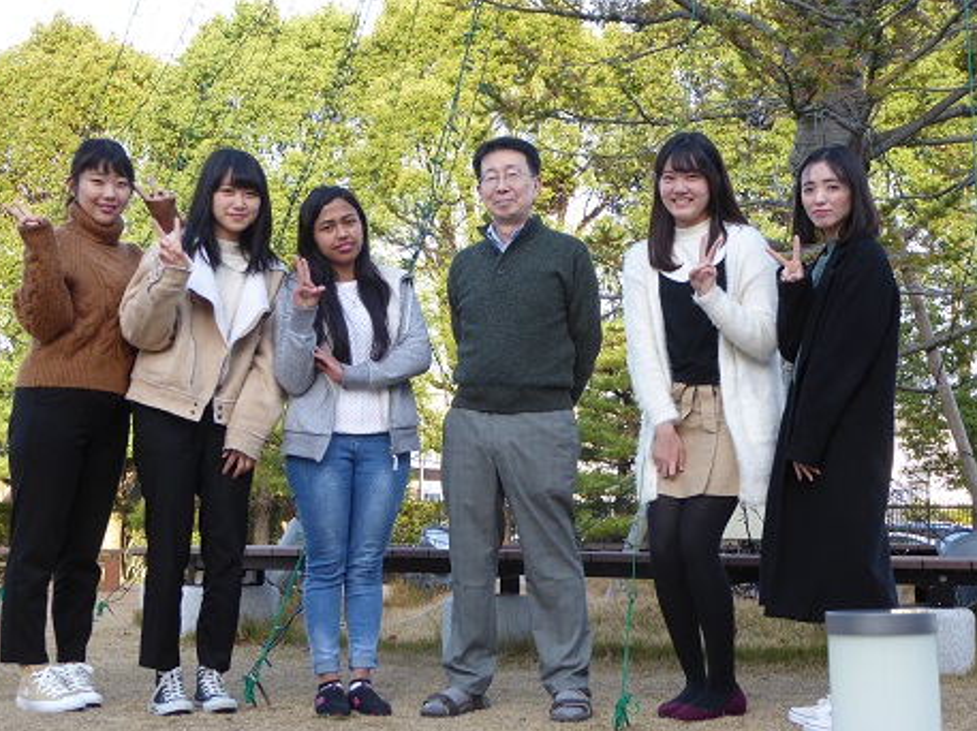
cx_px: 480
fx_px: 2200
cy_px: 378
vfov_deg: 18.9
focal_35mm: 78
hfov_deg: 25.0
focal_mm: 12.5
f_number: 4.5
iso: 100
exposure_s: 1/60
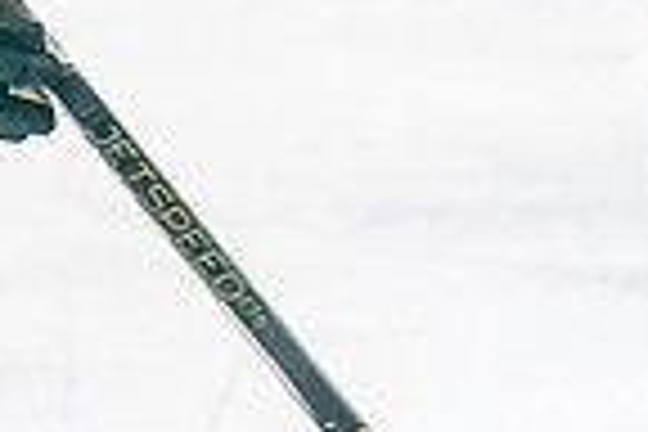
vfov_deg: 2.3
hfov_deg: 3.5
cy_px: -488
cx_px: -548
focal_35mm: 586
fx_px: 10547
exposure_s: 1/1250
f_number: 2.8
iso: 3200
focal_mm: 133
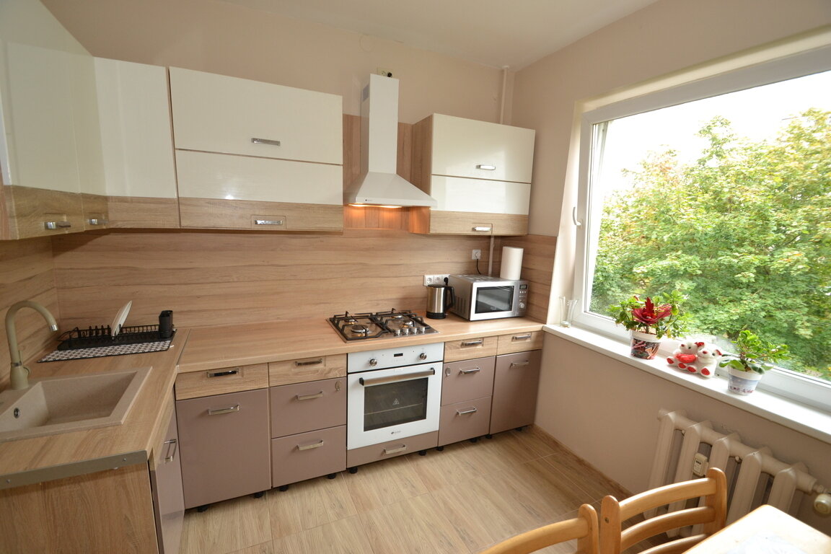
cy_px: 277
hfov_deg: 100.4
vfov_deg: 77.3
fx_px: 346
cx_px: 416
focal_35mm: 15
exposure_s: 1/80
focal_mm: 10
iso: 400
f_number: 4.5
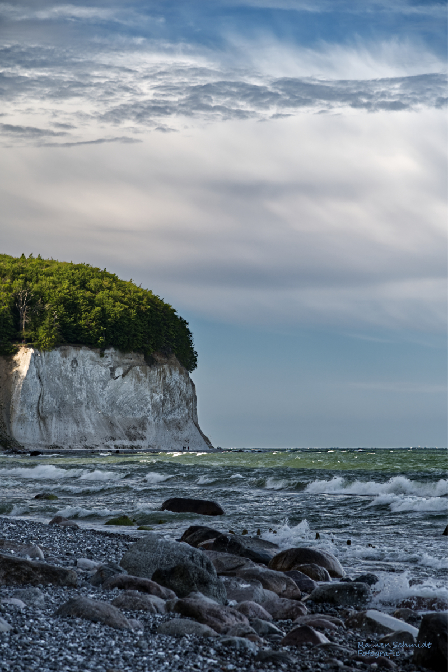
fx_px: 2240
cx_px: 224
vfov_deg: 17.1
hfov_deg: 11.4
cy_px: 336
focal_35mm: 120
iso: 100
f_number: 5
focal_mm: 120
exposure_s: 1/250
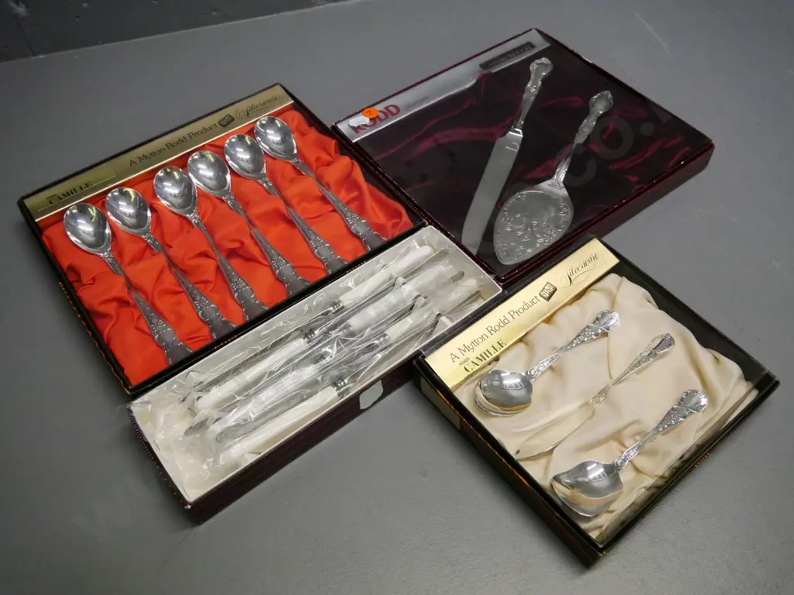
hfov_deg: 60.0
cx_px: 397
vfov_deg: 46.8
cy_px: 298
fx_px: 688
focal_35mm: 30
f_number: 5
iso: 3200
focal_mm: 15
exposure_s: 1/500
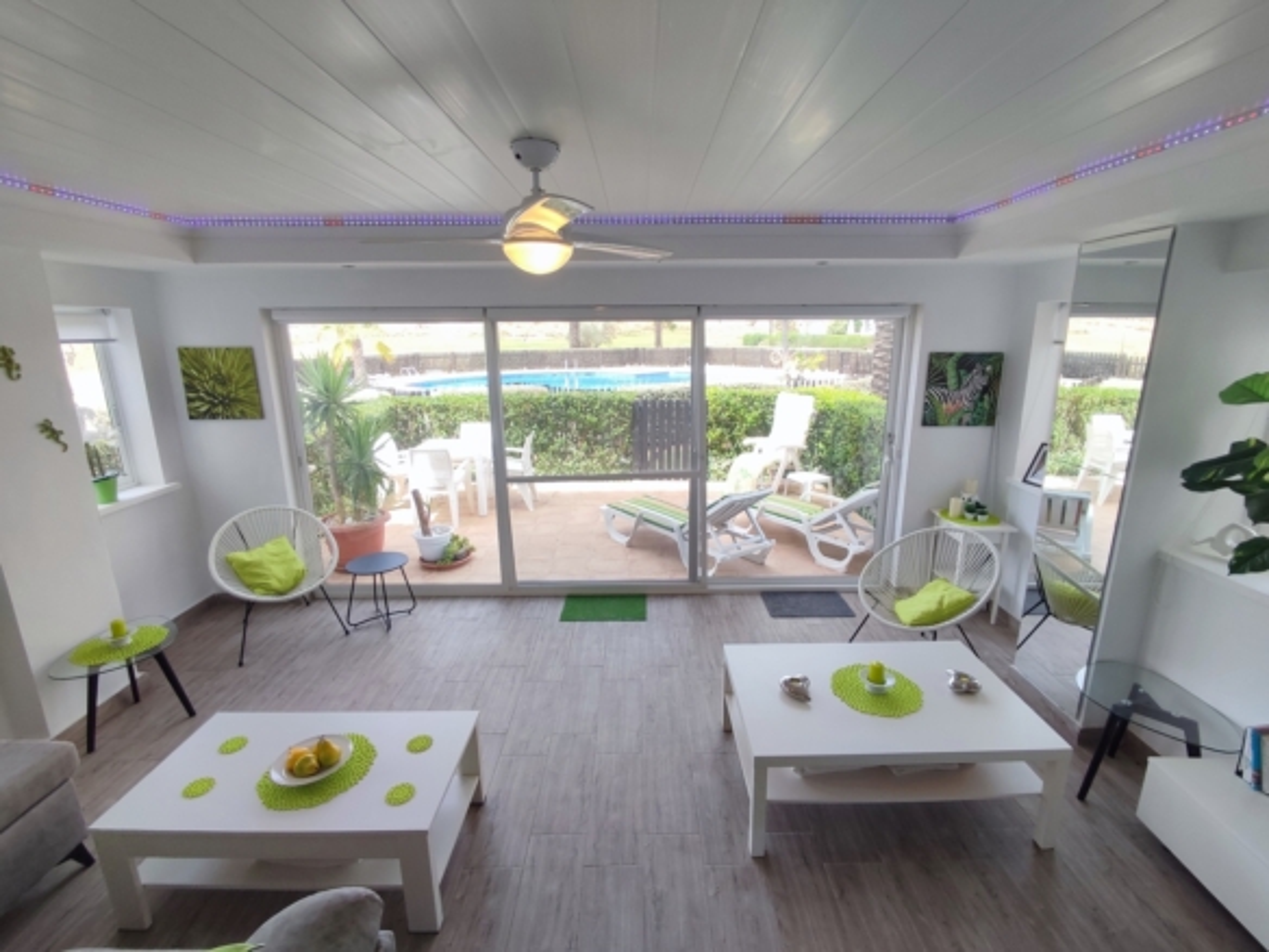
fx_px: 587
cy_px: 476
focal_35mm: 16
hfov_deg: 94.5
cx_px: 634
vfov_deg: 78.1
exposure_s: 1/188
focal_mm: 1.65
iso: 50
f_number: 2.2
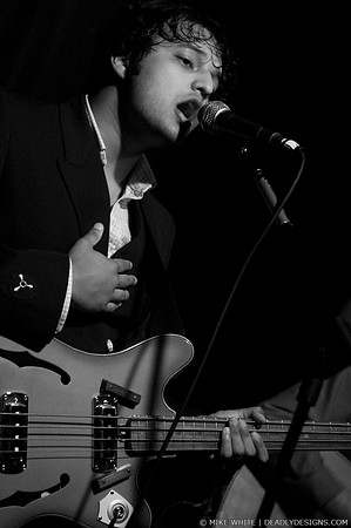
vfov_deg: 19.5
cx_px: 176
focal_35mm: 105
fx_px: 1539
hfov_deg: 13.0
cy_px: 264
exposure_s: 1/30
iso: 800
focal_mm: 70
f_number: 2.8
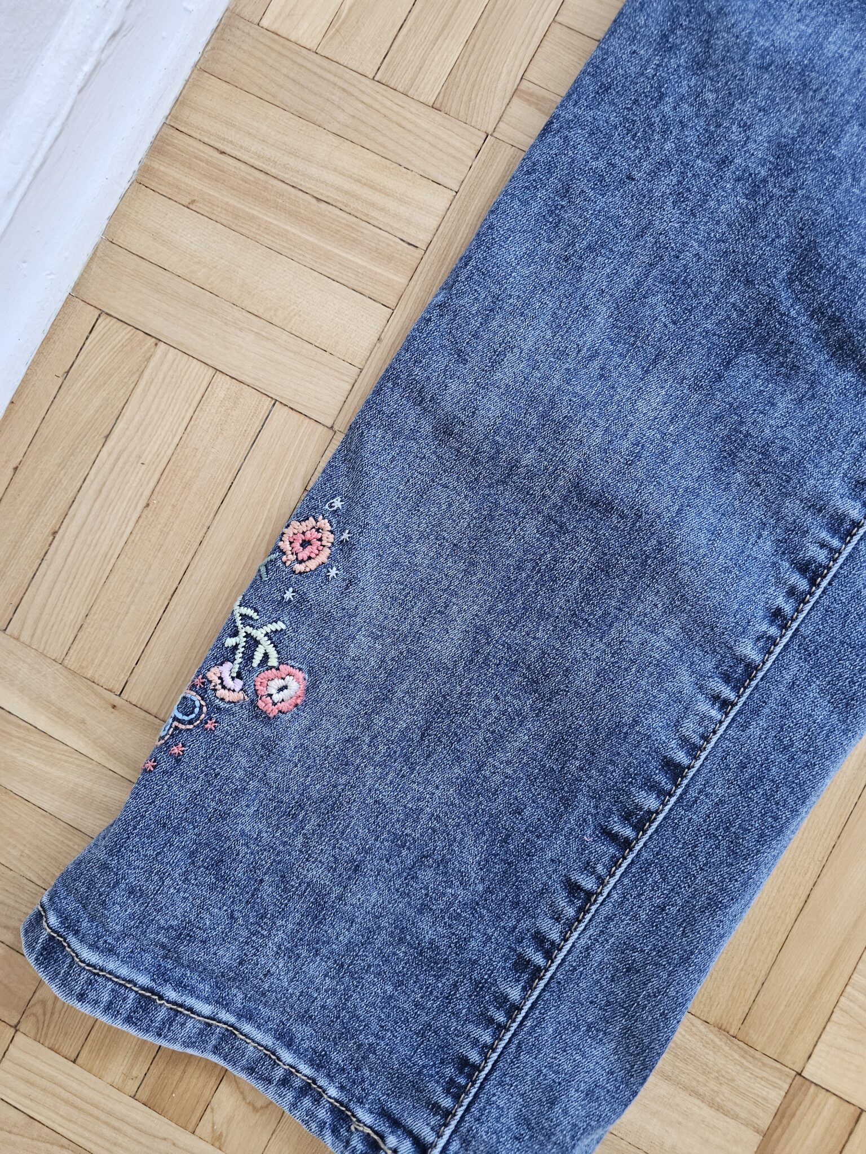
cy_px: 577
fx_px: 767
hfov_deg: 58.9
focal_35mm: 23
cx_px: 433
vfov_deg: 73.9
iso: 1000
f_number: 1.7
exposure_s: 1/120
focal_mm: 6.3
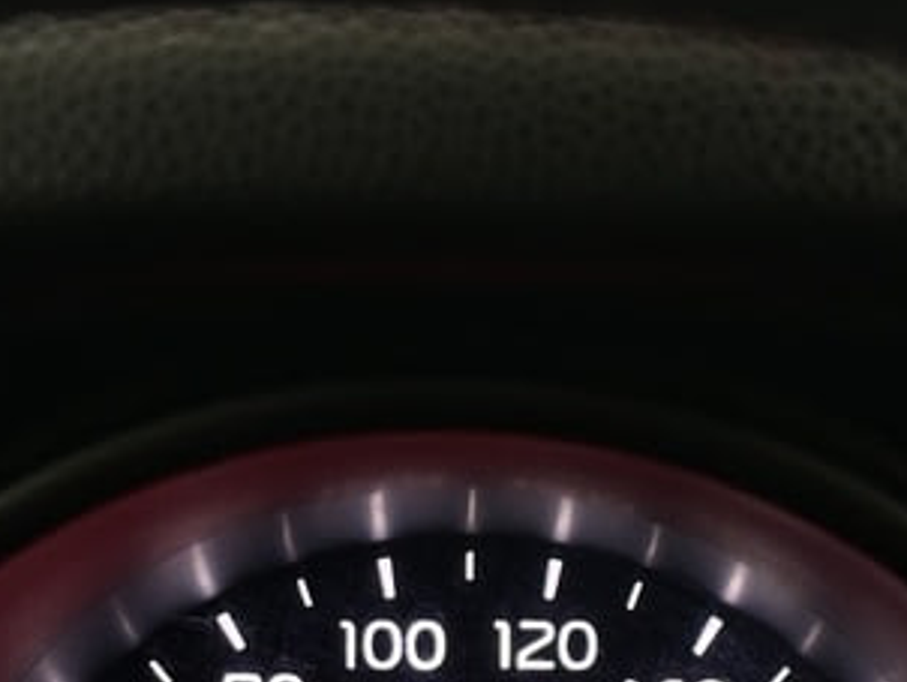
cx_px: 447
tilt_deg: -27.4
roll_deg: -0.4
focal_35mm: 143
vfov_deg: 10.2
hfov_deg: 13.8
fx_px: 3750
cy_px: 879
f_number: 1.78
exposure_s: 1/50
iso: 160
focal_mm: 6.86
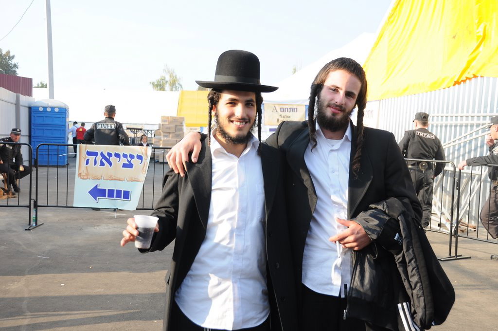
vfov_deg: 31.8
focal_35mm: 42
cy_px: 166
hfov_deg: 46.5
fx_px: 580
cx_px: 249
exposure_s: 1/400
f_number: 5
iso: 250
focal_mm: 28
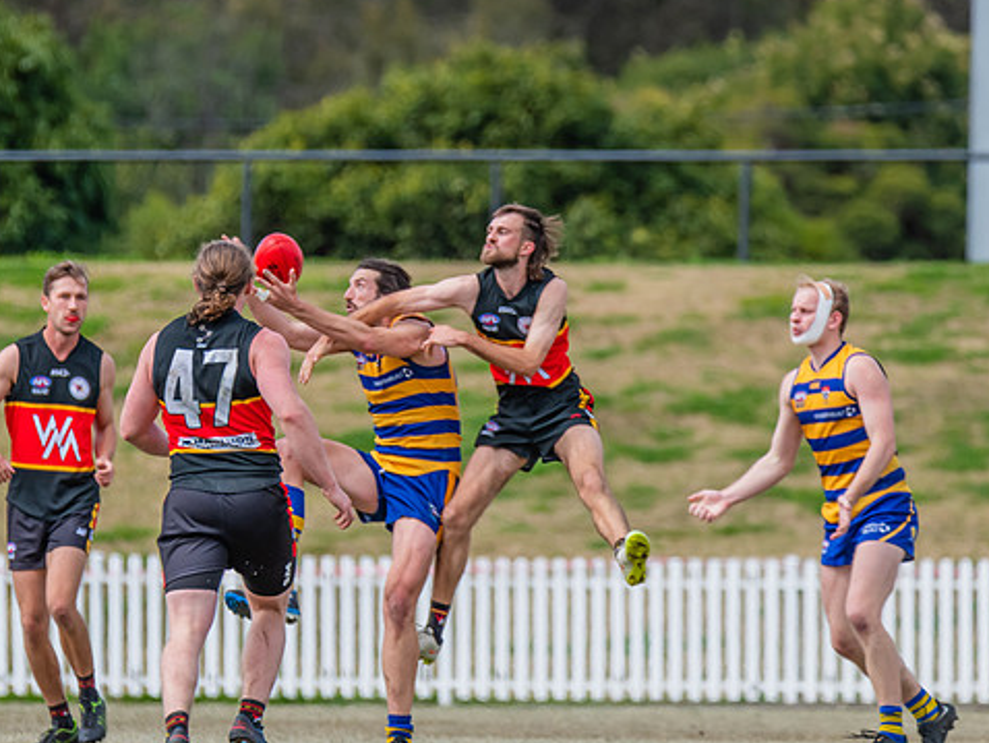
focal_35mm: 724
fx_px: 20696
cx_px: 252
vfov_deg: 2.1
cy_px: 276
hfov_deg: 2.7
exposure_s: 1/1600
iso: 800
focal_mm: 460
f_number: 8
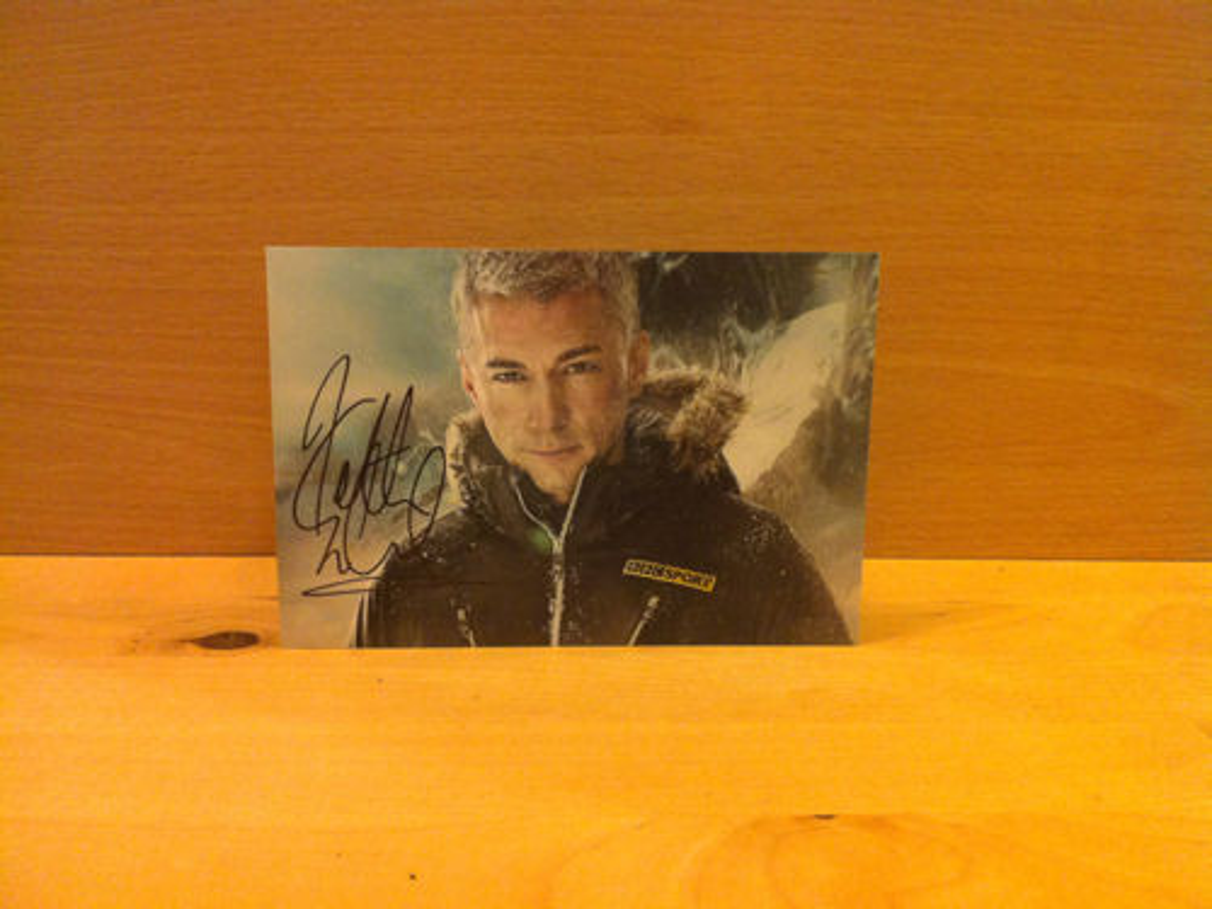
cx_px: 606
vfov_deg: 40.7
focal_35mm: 35
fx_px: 1225
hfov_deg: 52.6
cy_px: 454
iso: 250
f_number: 2.8
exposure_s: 1/15
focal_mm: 3.85
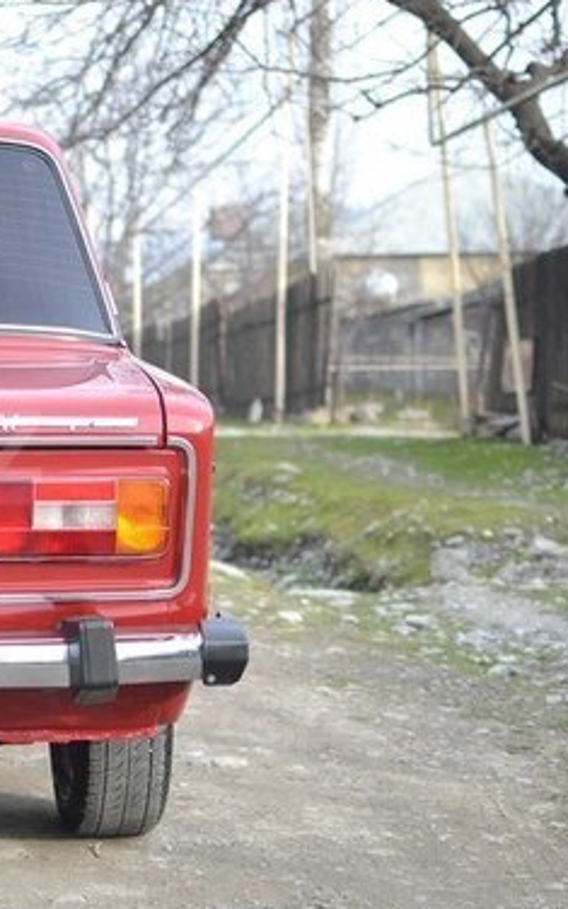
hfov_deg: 13.3
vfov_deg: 22.1
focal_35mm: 94
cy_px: 447
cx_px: -205
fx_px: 2326
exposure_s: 1/800
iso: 200
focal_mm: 35
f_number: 3.2
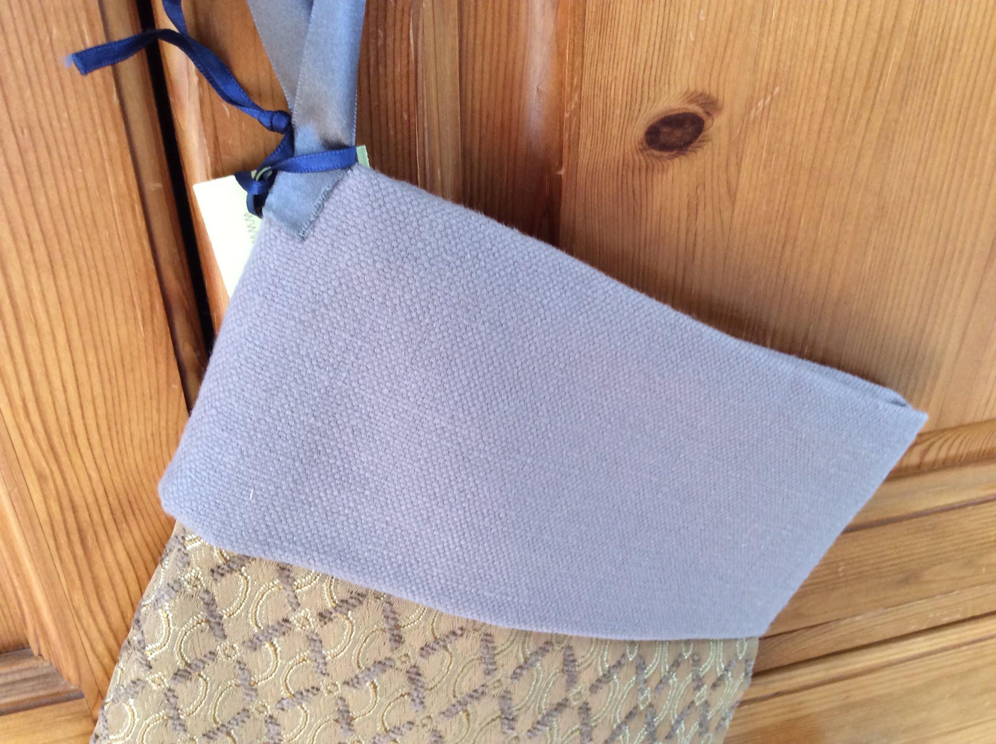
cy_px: 372
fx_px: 919
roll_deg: +0.7
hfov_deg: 56.9
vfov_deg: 44.1
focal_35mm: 32
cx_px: 498
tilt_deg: -33.0
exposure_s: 1/25
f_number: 2.4
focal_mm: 3.3
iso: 80
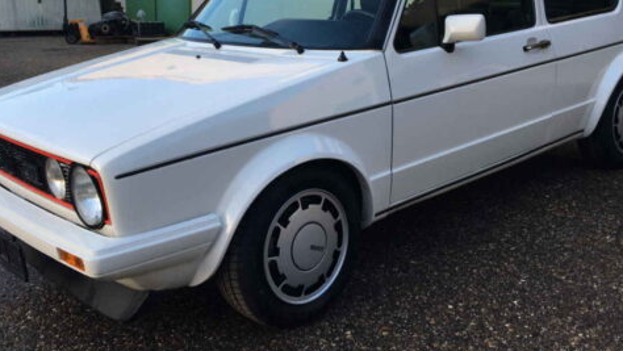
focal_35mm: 32
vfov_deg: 36.4
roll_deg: -1.2
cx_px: 310
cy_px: 121
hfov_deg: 61.0
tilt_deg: -7.8
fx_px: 529
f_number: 2.2
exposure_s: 1/50
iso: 25
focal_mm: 4.15
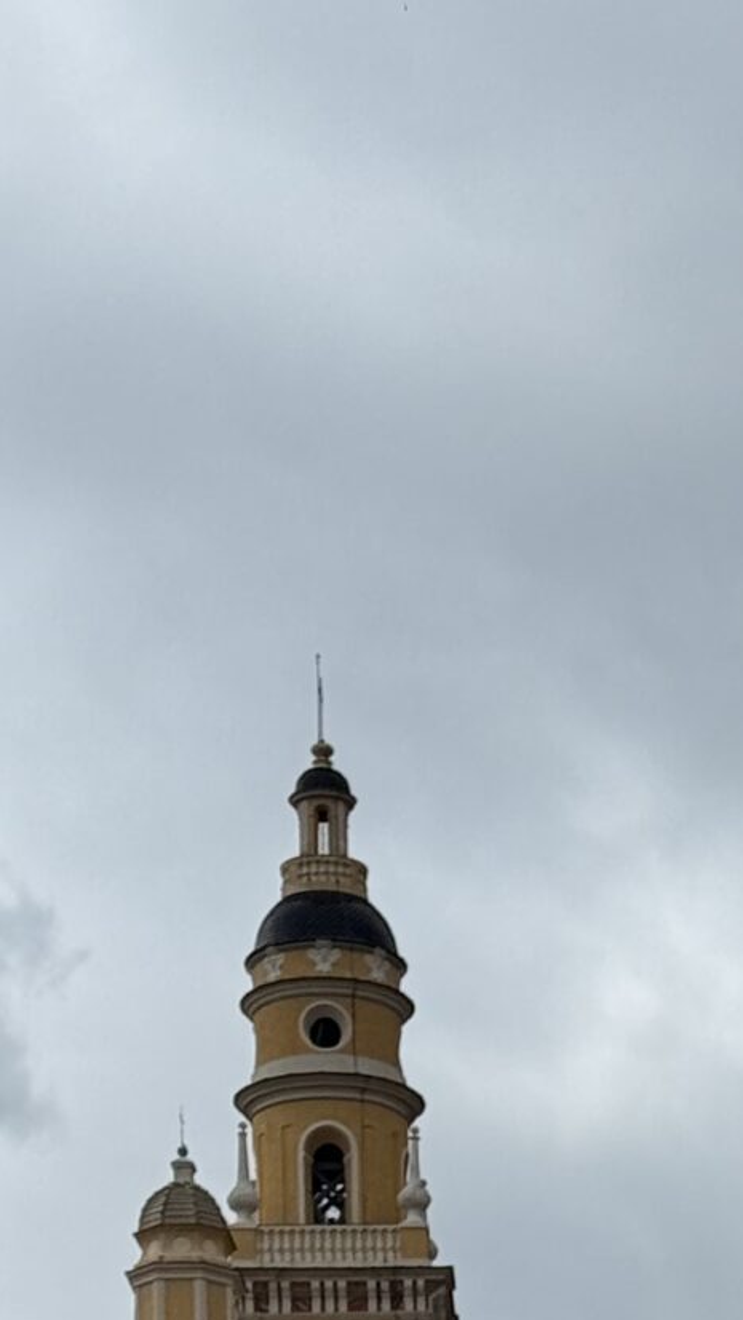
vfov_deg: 12.7
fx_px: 5671
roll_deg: +2.0
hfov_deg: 7.3
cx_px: 1379
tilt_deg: +11.8
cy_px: 1867
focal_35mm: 162
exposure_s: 1/7092
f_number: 1.78
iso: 64
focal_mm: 6.76
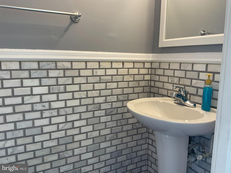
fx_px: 194
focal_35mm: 29
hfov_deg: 61.7
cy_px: 86
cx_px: 116
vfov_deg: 48.2
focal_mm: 3
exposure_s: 1/120
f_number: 1.8
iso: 50
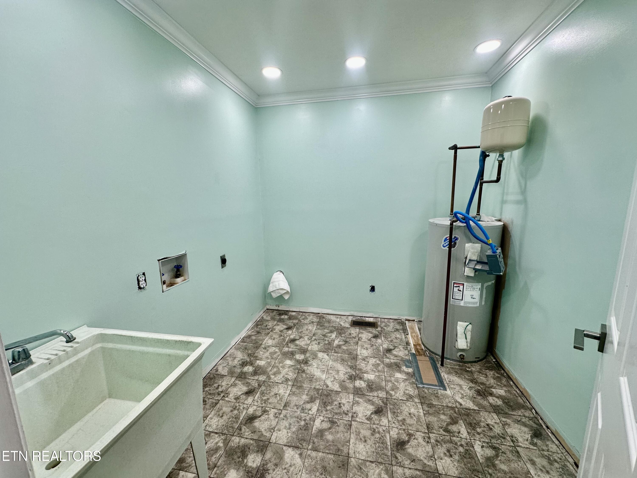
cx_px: 318
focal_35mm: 14
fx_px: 258
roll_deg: +1.1
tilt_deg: -7.4
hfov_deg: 102.1
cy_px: 239
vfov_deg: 85.7
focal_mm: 2.22
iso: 80
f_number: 2.2
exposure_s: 1/120
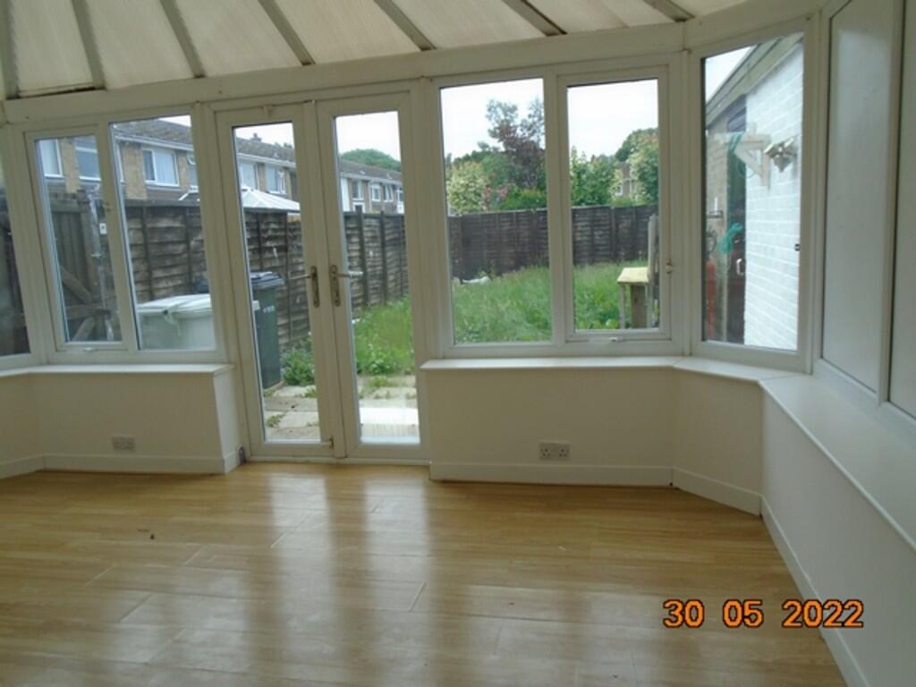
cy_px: 344
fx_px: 688
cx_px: 458
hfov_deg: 67.3
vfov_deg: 53.1
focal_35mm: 26
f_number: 3.2
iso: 100
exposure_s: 1/200
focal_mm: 4.6
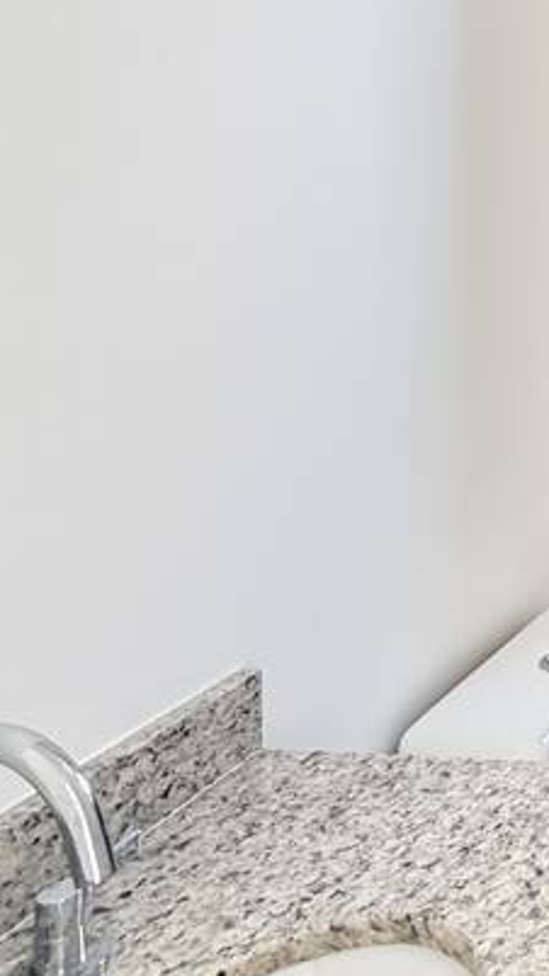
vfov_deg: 46.4
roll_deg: +0.4
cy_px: 175
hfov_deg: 21.5
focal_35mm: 41
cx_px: 928
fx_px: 1062
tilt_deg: +0.9
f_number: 2.2
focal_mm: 2.22
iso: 400
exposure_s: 1/60
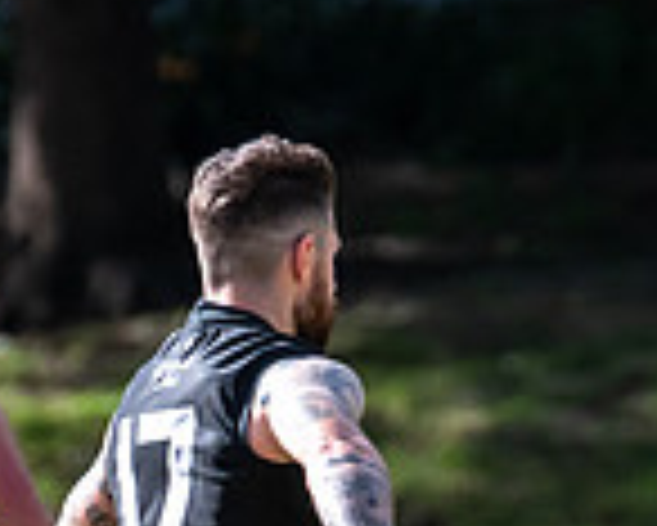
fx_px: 37748
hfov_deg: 1.0
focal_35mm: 1940
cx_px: 352
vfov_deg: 0.8
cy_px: 892
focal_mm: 420
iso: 800
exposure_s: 1/1600
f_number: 8
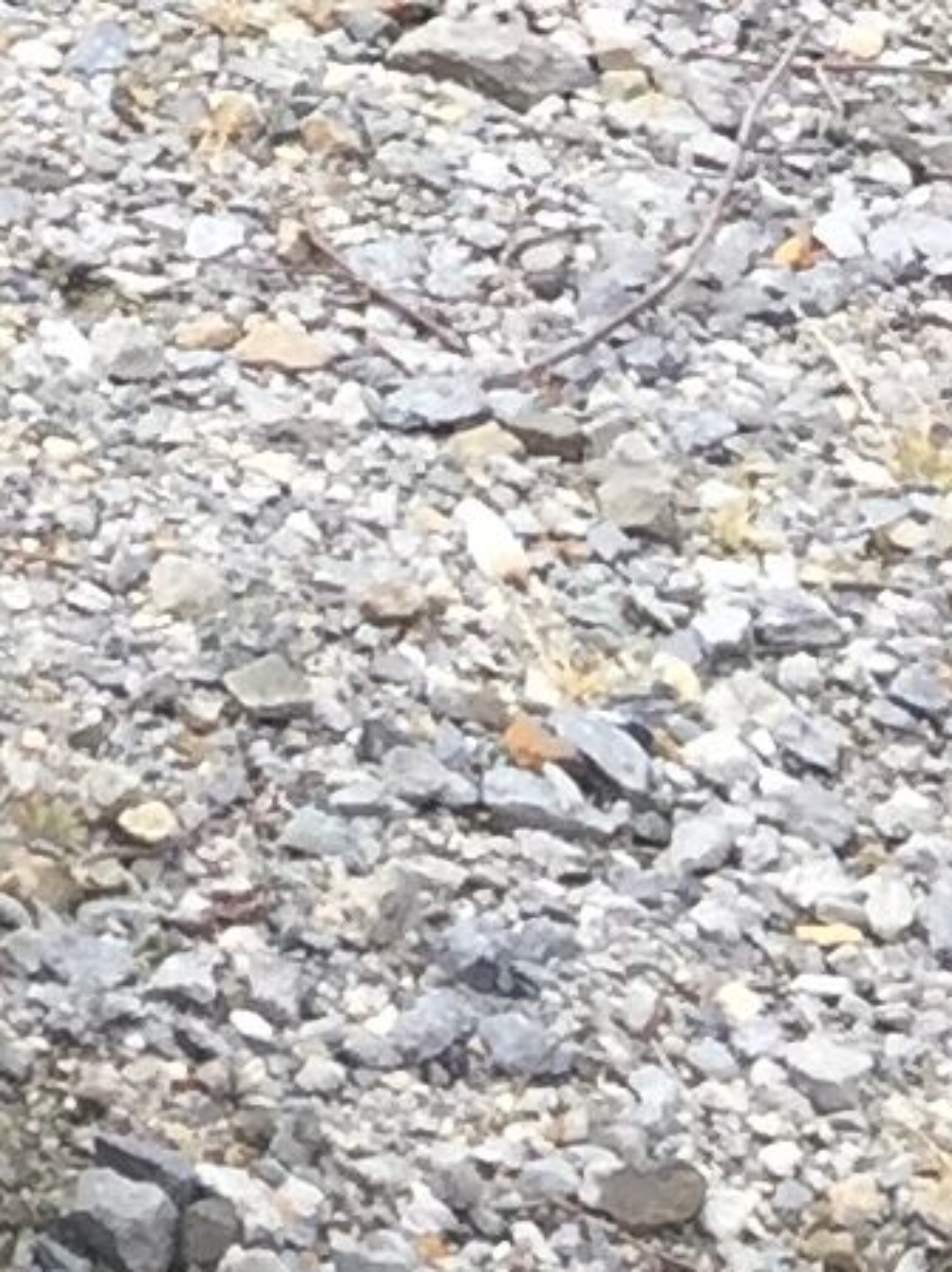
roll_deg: -1.7
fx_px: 7748
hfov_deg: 6.4
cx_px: -2020
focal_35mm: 211
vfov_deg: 8.2
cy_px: -2312
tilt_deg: -16.9
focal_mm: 4.15
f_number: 2.2
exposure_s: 1/380
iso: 32
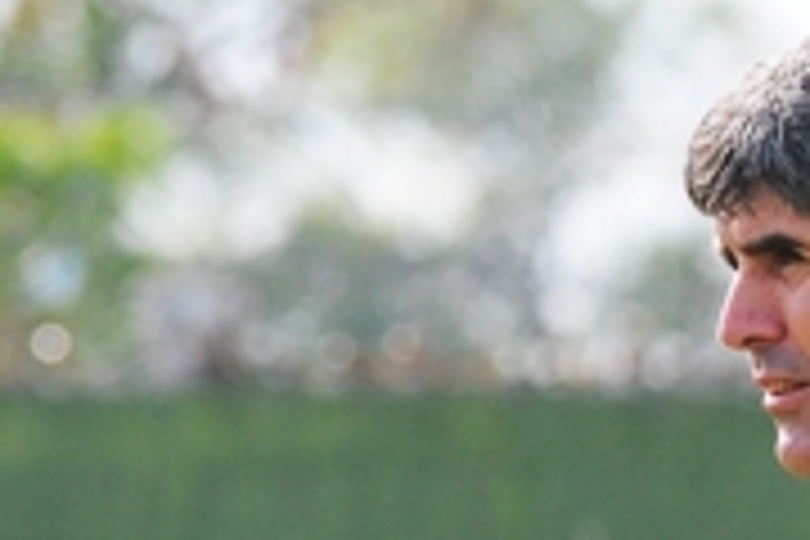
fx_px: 45019
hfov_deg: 1.0
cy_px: 848
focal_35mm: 2001
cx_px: 1084
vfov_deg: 0.7
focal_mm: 300
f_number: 8
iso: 400
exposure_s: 1/500
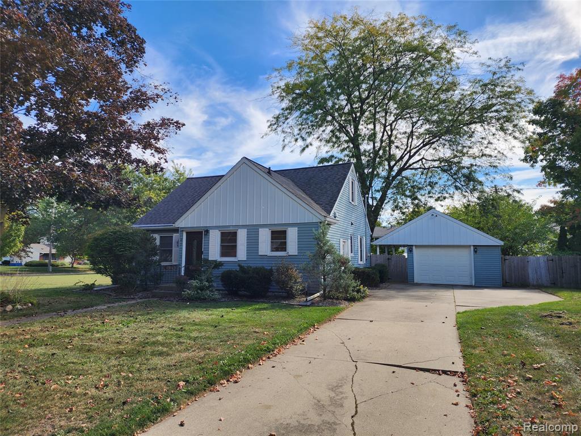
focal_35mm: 23
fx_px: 386
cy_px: 218
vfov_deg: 58.9
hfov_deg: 73.9
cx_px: 290
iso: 12
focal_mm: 6.4
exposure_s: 1/645
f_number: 1.8
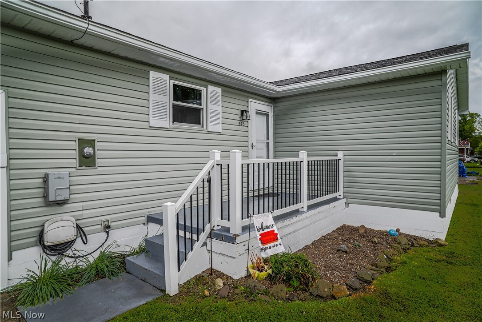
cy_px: 161
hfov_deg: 84.0
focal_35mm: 20
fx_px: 268
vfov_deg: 62.0
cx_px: 241
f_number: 9
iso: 100
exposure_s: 1/320
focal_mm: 20
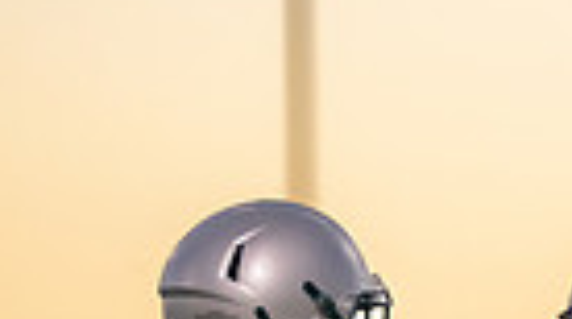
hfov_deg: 2.3
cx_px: 750
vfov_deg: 1.3
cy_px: 800
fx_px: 14320
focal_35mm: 946
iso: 2000
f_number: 2.8
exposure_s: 1/1250
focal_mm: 200
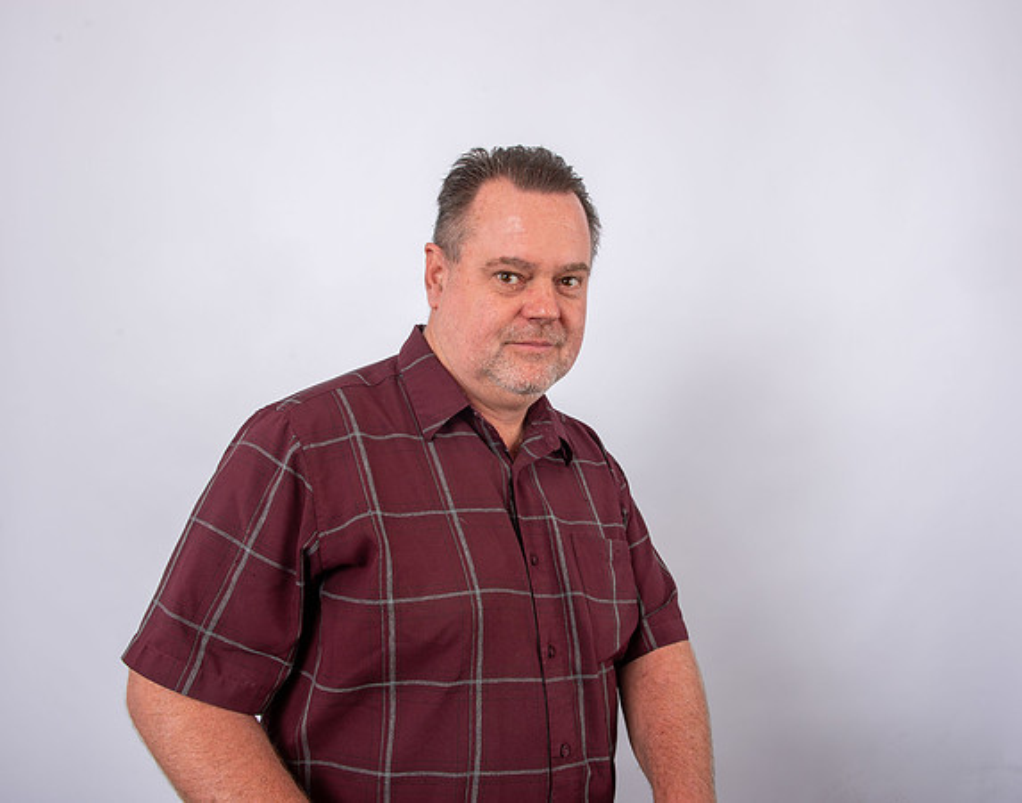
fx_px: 870
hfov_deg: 60.8
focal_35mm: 29
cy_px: 402
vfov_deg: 49.5
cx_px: 524
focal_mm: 26
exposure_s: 1/250
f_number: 9
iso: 125
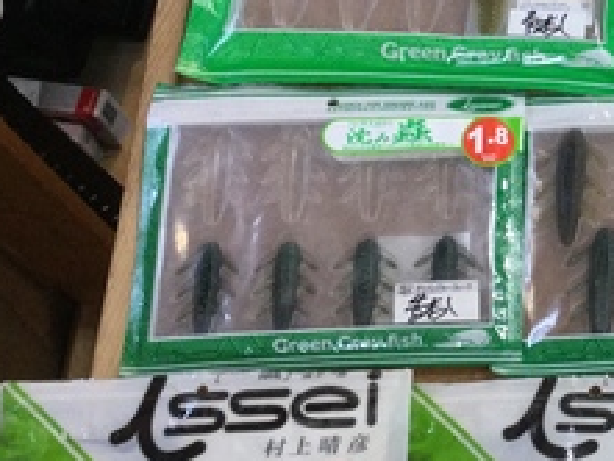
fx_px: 1491
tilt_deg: -68.8
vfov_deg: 17.6
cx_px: 797
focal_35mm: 84
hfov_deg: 21.1
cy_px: 203
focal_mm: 3.3
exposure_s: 1/30
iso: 32
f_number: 2.4
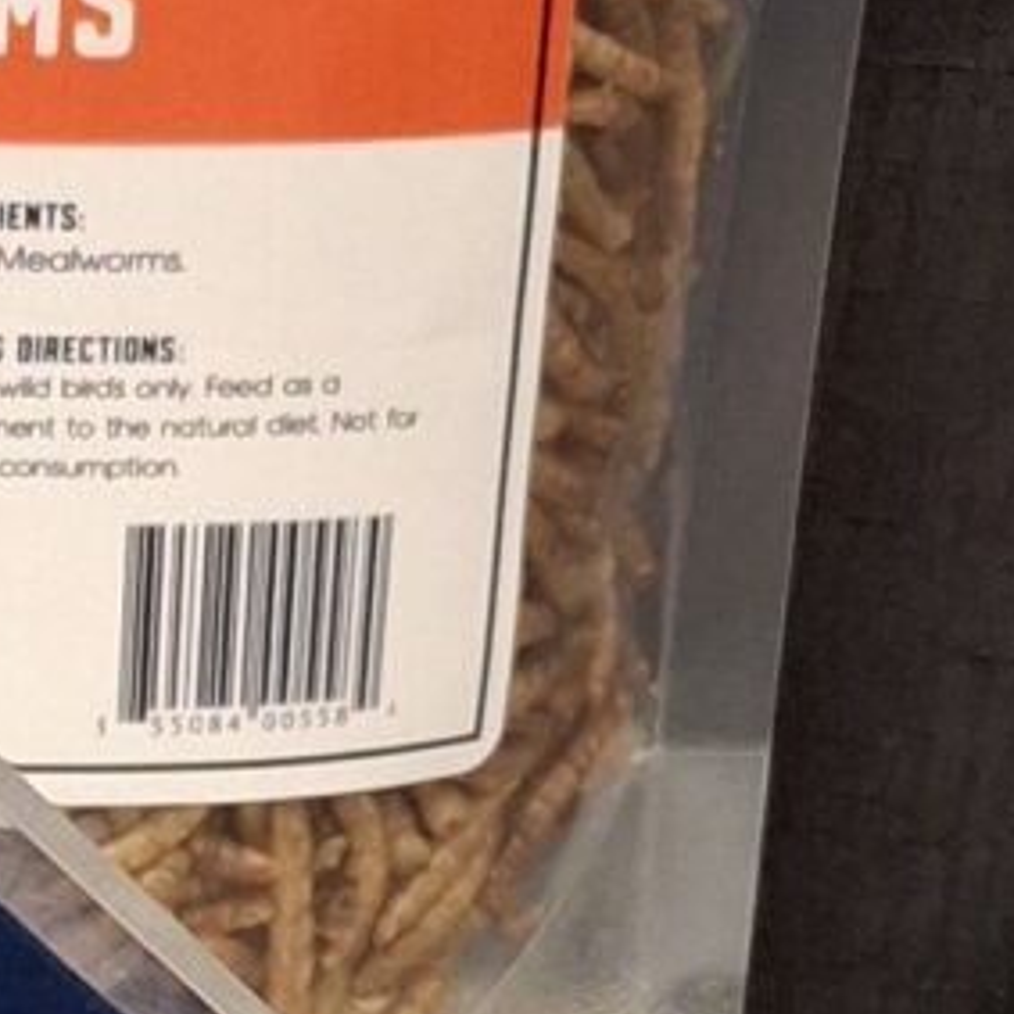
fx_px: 6628
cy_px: 269
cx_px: -975
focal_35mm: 200
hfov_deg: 8.3
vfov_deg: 8.7
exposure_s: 1/120
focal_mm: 4.69
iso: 160
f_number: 1.8
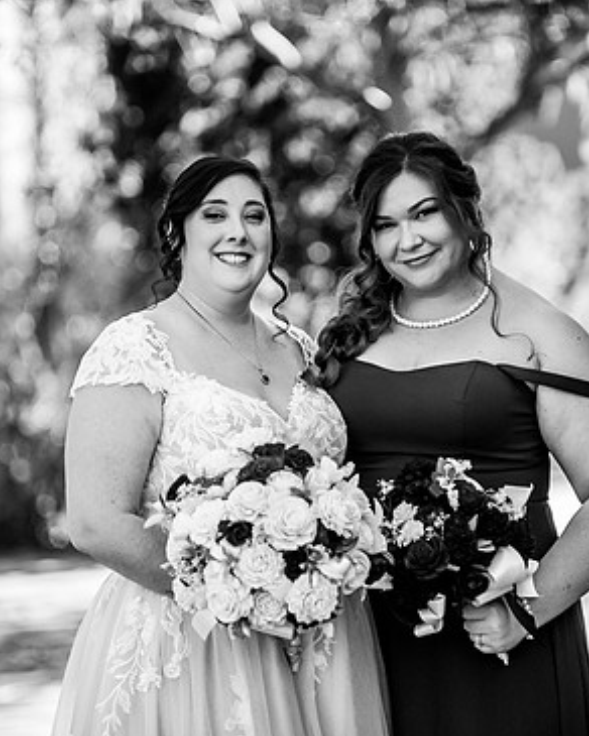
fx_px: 5687
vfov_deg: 7.4
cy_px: 382
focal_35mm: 261
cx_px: 309
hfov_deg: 5.9
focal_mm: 175
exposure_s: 1/2000
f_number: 2.8
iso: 400
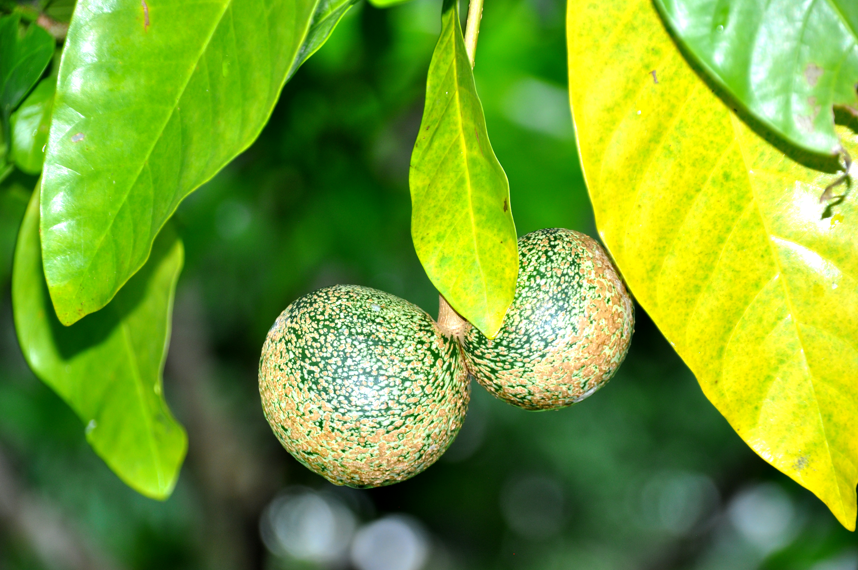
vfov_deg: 5.8
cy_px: 289
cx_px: 434
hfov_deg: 8.7
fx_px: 5630
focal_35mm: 237
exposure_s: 1/60
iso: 280
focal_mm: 155
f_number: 6
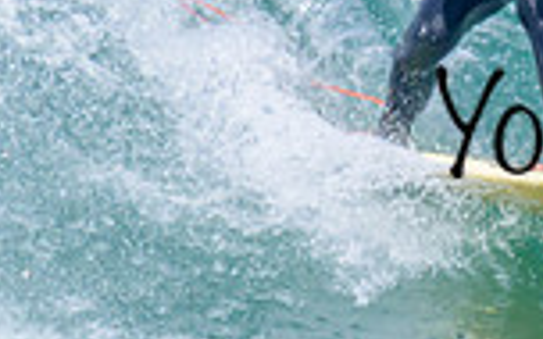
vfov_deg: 0.3
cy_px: -42
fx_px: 62849
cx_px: 942
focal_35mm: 4247
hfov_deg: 0.5
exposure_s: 1/2000
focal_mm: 800
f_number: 11
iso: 720
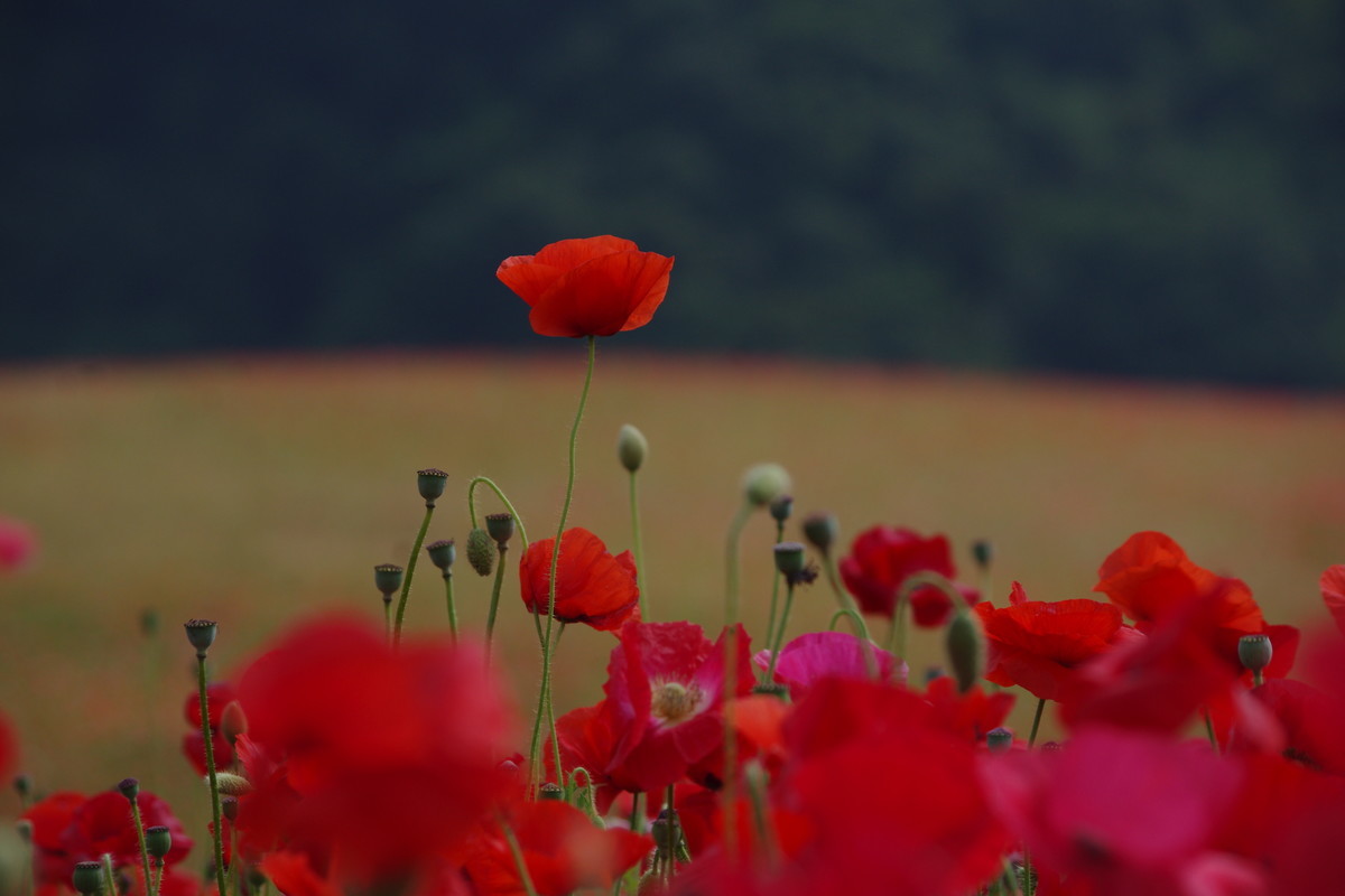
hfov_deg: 11.4
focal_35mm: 180
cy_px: 448
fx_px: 6724
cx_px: 672
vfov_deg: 7.6
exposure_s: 1/1250
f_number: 6.3
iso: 200
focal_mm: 120
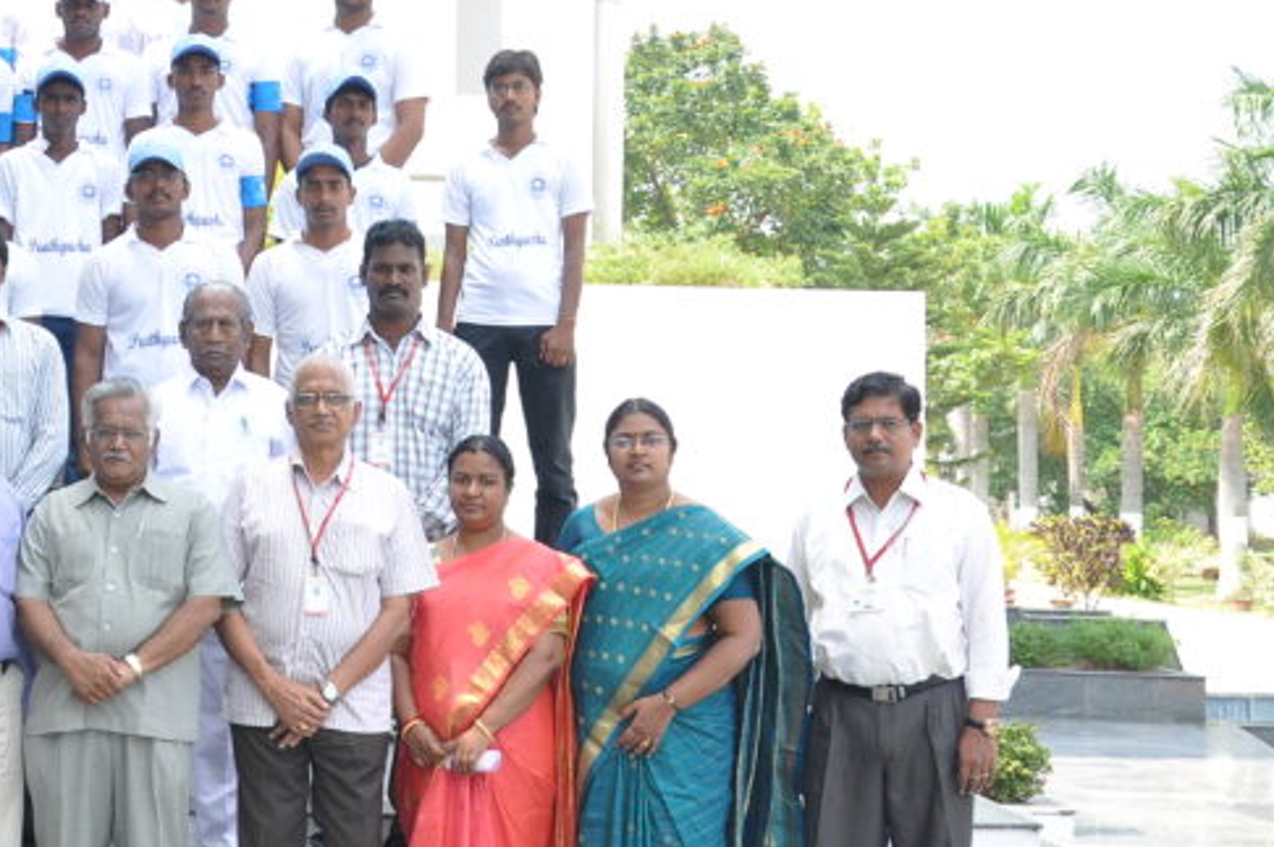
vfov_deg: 17.2
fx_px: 2795
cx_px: 131
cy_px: 296
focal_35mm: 79
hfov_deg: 24.9
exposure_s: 1/125
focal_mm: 25
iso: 250
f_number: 5.6
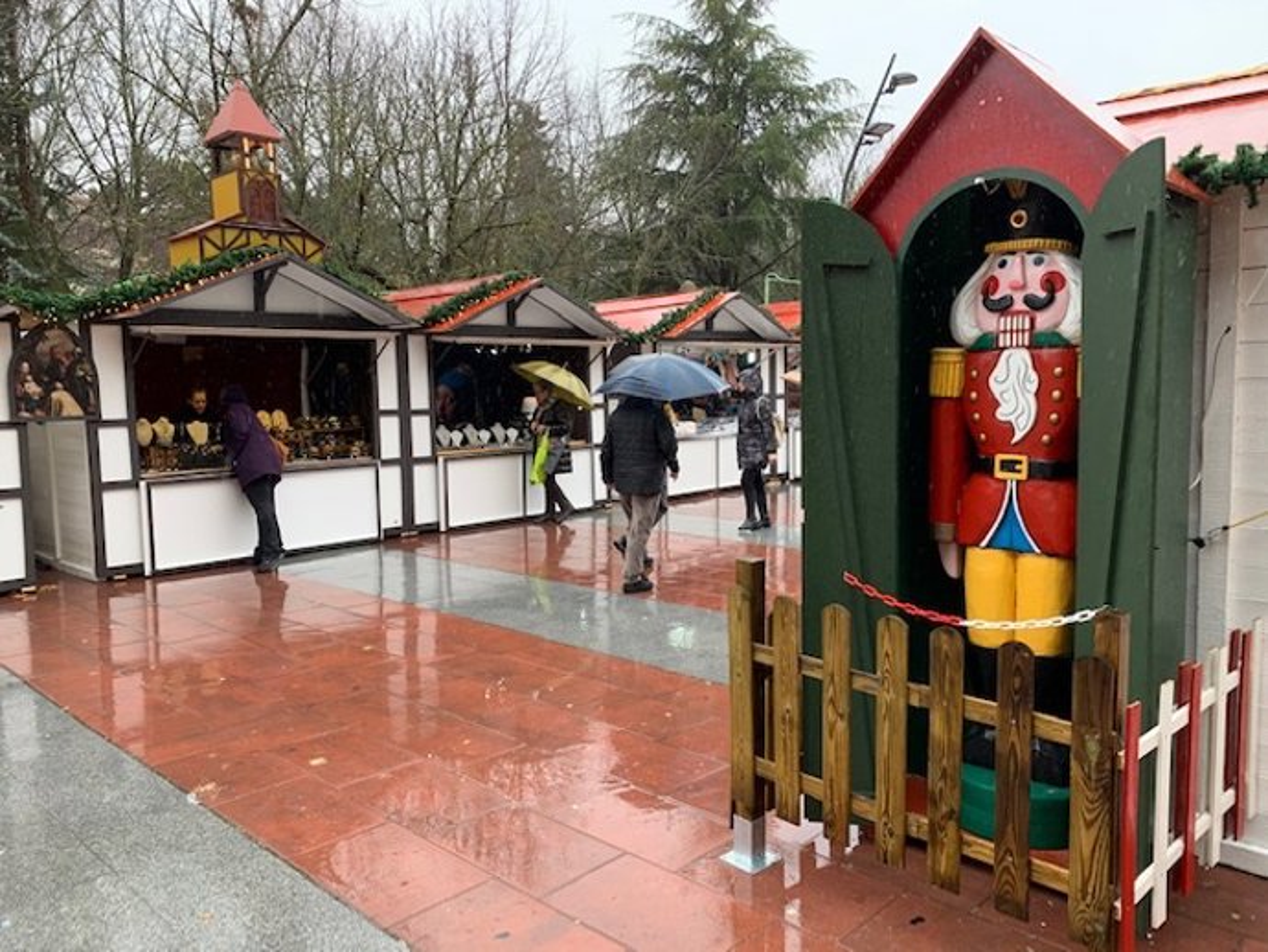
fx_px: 953
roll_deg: -0.6
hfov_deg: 67.3
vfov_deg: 53.1
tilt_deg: -5.8
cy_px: 476
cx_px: 634
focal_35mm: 26
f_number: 1.8
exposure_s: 1/122
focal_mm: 4.25
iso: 32
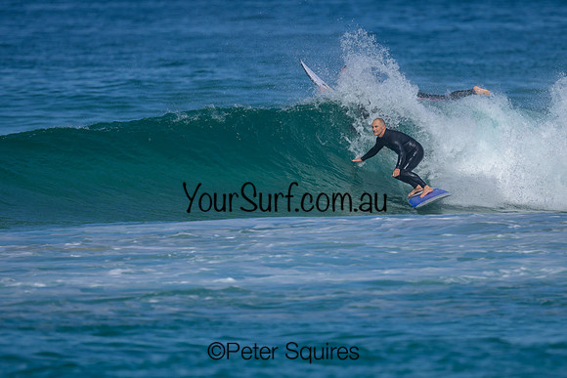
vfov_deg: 1.2
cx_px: 345
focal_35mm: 1101
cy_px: 178
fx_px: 17341
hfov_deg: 1.9
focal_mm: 800
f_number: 6.3
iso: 140
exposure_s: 1/2000
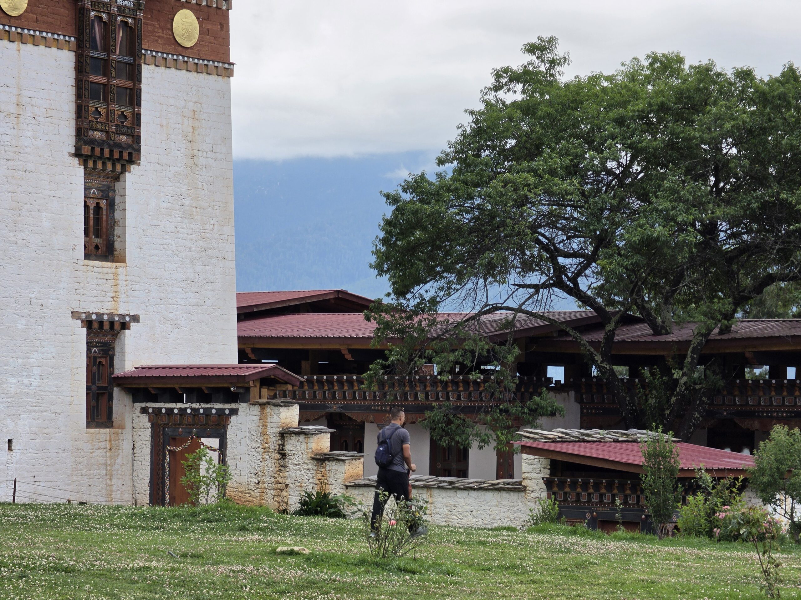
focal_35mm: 115
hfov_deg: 17.1
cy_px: 300
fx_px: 2661
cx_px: 400
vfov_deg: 12.9
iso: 64
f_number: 2.9
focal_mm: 18.6
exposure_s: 1/100
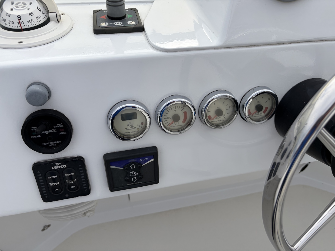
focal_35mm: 26
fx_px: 252
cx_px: 168
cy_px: 126
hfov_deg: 67.3
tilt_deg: -46.5
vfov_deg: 53.1
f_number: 1.6
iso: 50
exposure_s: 1/5348
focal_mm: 5.96
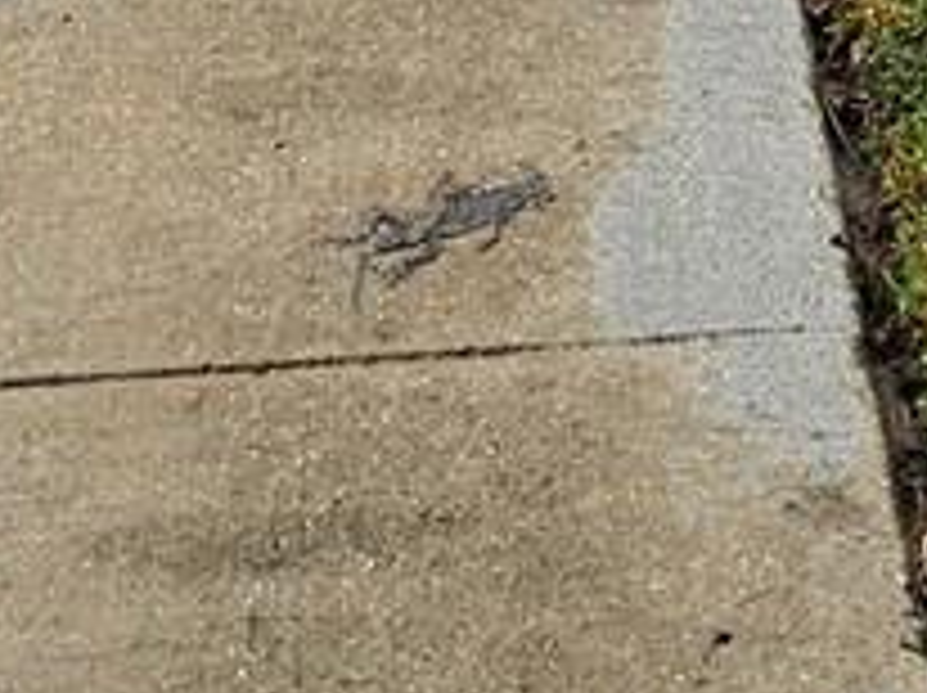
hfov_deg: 10.9
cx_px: 954
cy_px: -1809
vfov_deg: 6.9
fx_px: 4788
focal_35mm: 179
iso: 10
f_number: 1.7
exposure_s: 1/243
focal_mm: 6.3
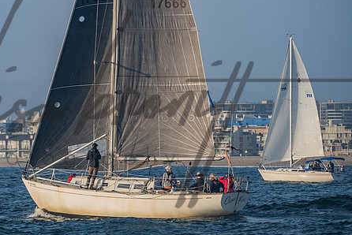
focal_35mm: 344
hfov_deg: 6.0
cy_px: 84
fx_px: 3366
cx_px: 101
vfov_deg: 4.0
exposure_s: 1/1250
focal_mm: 200
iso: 400
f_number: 6.3
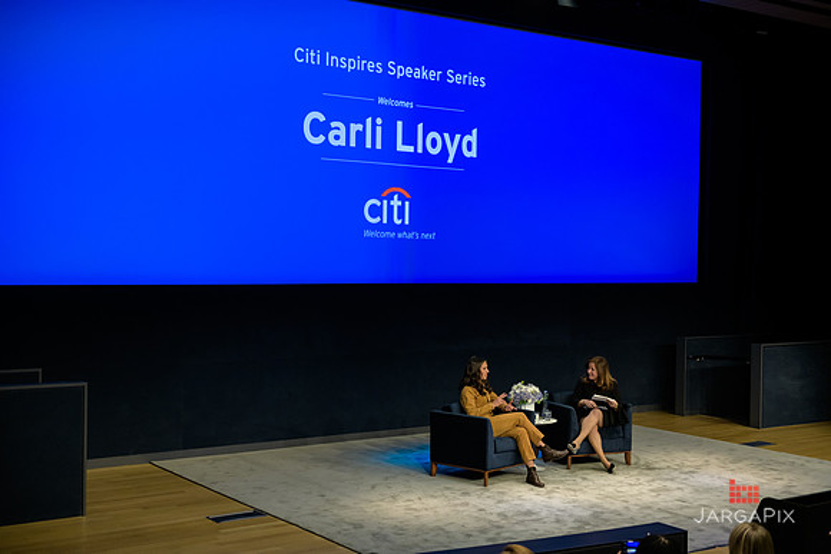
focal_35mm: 48
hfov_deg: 41.1
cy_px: 277
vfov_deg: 28.1
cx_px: 416
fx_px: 1108
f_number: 3.2
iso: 1600
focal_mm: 48
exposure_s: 1/200
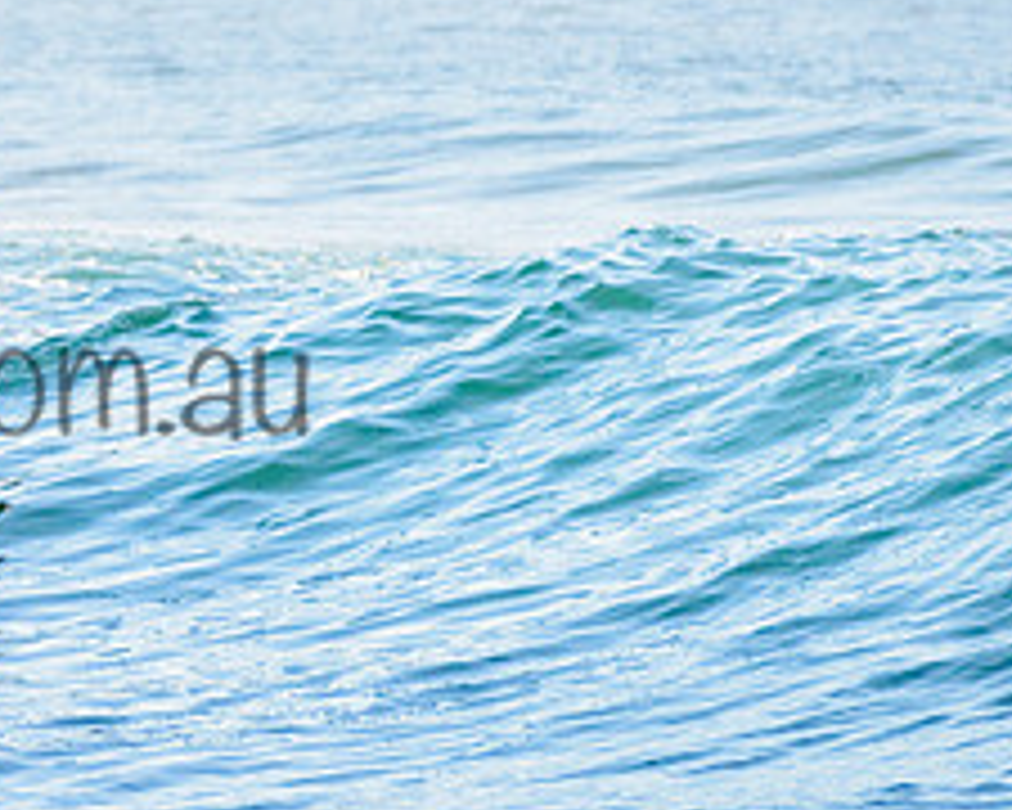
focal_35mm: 1486
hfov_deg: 1.3
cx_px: -426
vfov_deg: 1.0
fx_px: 44508
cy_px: 151
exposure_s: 1/2000
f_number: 5.6
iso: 500
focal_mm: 500
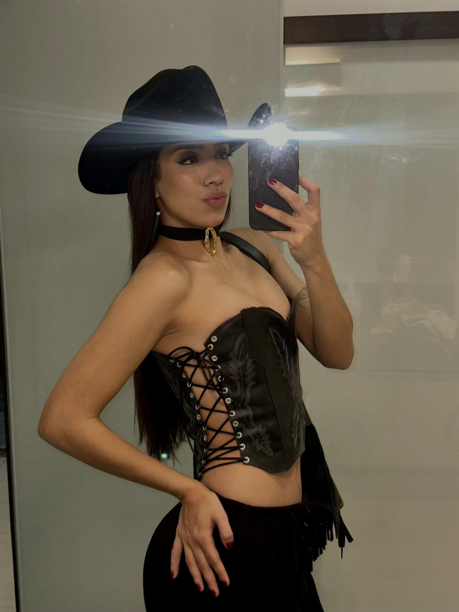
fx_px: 849
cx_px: 230
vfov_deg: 39.7
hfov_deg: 30.3
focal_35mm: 48
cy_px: 306
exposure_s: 1/31
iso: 40
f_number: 1.78
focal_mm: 6.86
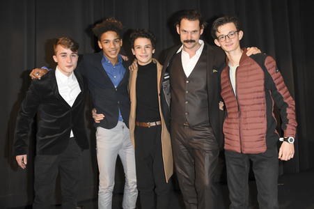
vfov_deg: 43.5
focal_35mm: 30
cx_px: 157
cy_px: 104
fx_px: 261
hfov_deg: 62.0
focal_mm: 20
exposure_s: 1/125
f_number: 6.3
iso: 3200
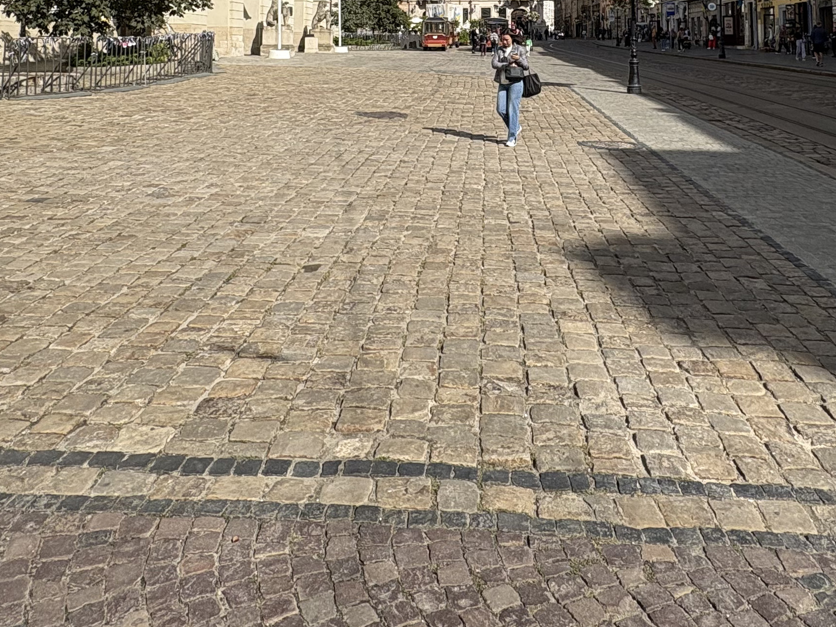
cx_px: 475
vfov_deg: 37.9
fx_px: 797
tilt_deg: +4.1
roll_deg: +0.6
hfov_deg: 55.2
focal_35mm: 33
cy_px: -11
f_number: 2.2
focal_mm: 2.22
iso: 50
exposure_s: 1/3390
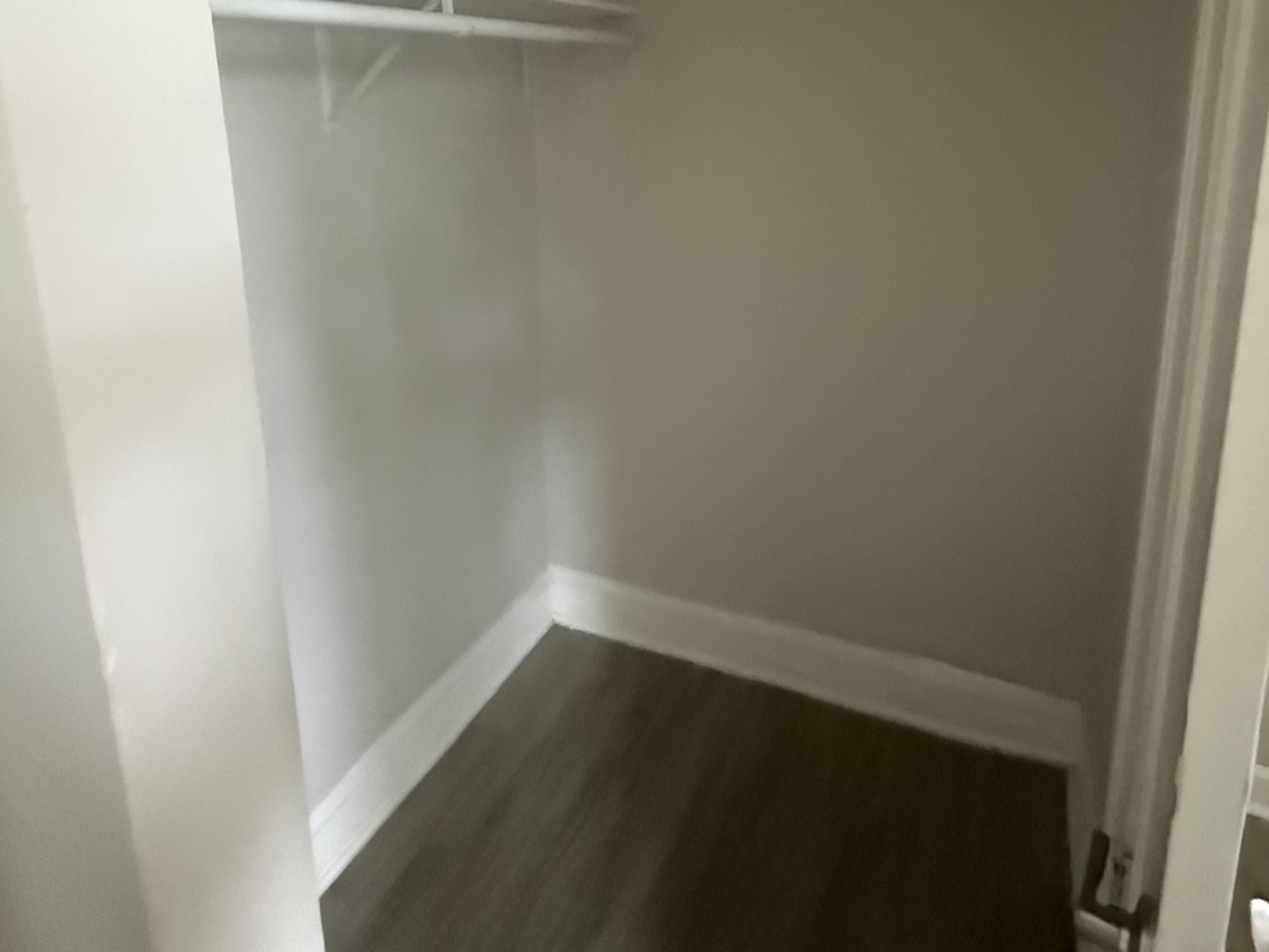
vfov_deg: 58.3
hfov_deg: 76.3
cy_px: 251
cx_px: 666
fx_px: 807
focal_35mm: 22
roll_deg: +1.4
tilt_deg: -8.2
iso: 1250
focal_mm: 2.22
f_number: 2.2
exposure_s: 1/60
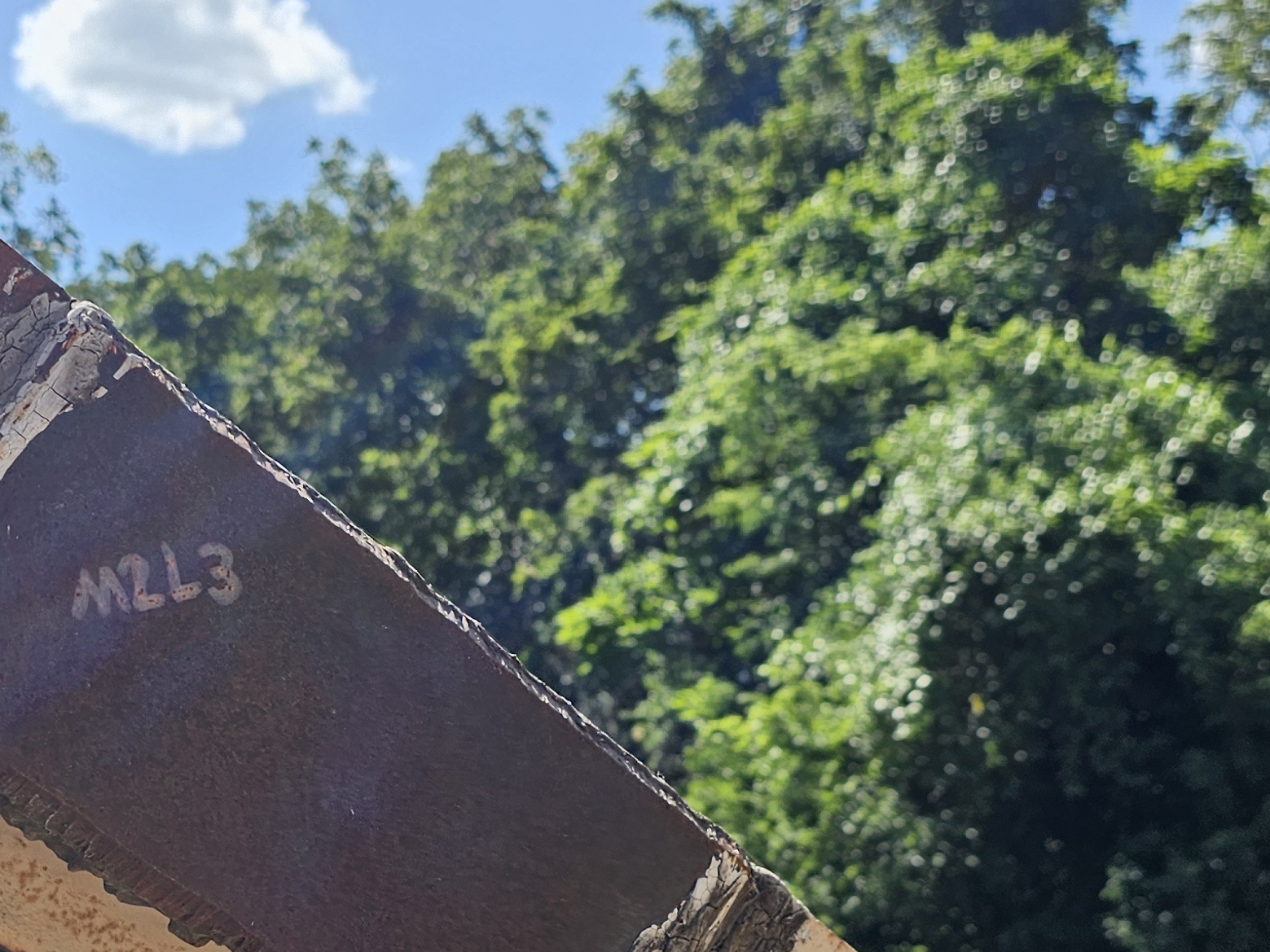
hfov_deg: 32.2
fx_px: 2164
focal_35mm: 59
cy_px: 885
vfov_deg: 24.0
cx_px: 335
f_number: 1.7
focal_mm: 6.3
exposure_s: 1/485
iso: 10
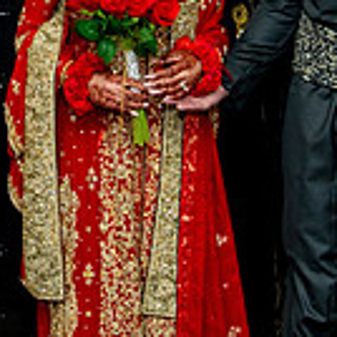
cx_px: 70
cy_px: -19
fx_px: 1179
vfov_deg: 15.9
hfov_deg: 16.2
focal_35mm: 107
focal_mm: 29
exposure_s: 1/200
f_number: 2.8
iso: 1000
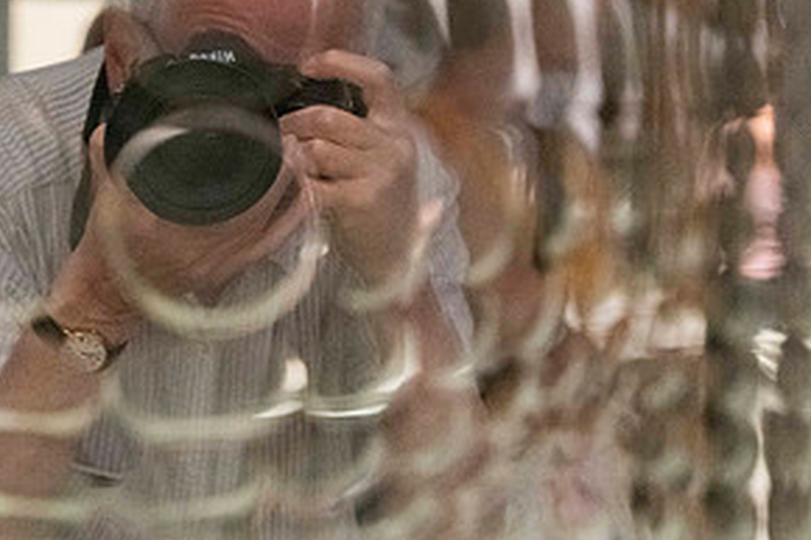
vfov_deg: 9.0
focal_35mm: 153
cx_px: 5
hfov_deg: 13.3
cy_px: 188
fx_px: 3445
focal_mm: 65
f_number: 3.5
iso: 12800
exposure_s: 1/100
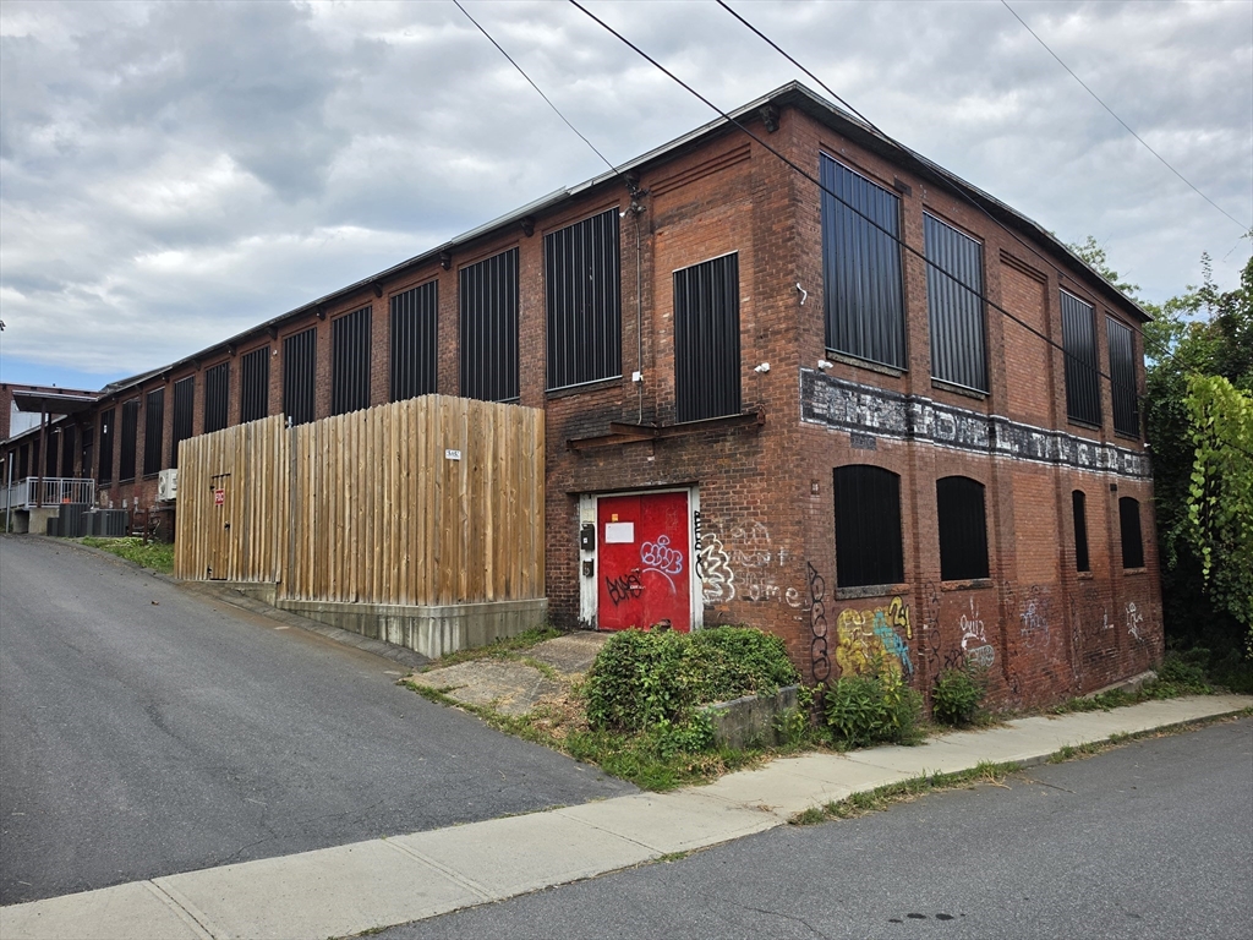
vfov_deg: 58.9
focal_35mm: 23
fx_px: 833
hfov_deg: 73.9
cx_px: 626
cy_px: 470
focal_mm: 6.5
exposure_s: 1/5445
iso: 64
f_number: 1.4
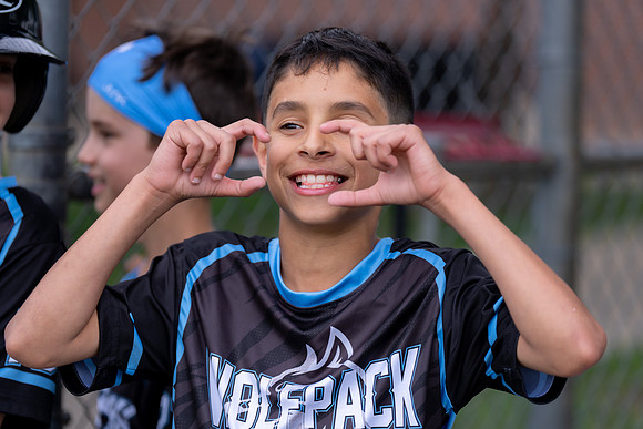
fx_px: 2537
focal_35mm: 142
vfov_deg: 9.7
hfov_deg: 14.4
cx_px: 322
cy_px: 214
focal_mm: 142
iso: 160
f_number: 2.8
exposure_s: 1/400
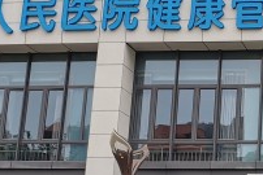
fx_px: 782
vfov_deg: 12.8
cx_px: 285
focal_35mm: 107
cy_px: 104
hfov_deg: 18.4
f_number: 1.8
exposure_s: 1/302
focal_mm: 5.5
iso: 50
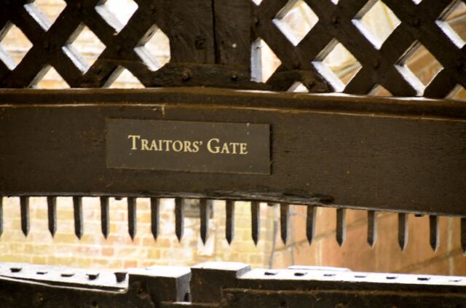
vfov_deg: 5.4
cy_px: 154
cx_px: 233
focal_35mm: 255
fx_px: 3292
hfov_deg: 8.1
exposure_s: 1/8
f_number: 5.6
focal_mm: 170
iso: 100
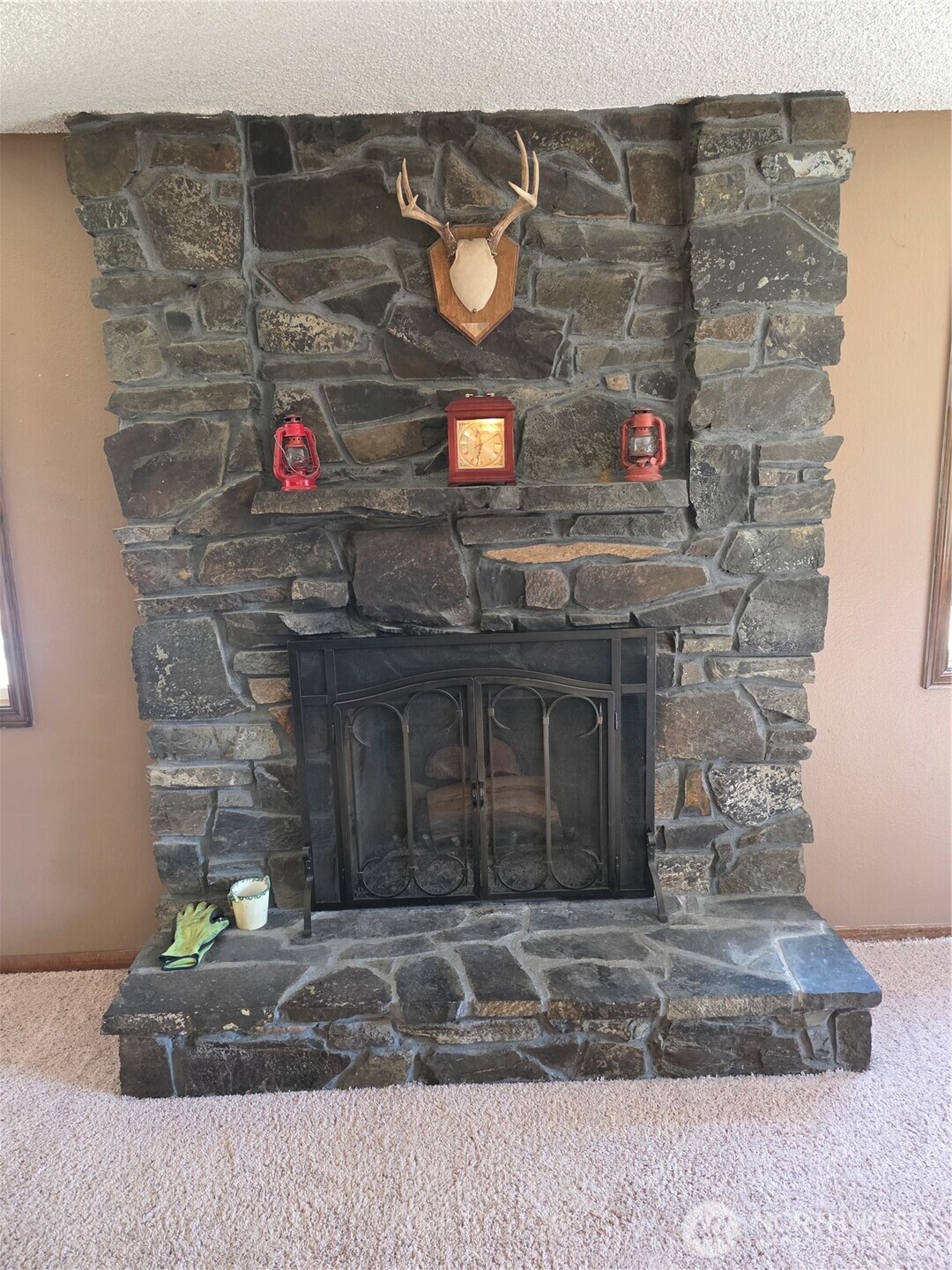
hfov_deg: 58.9
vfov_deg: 73.9
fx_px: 843
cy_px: 635
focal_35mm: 23
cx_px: 476
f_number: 1.7
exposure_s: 1/120
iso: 640
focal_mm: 6.3
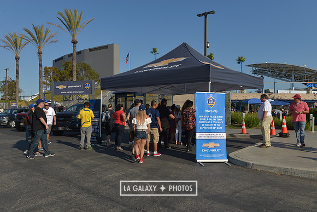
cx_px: 158
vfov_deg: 45.0
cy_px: 106
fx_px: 255
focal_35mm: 29
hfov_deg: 63.6
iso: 100
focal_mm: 29
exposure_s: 1/640
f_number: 8
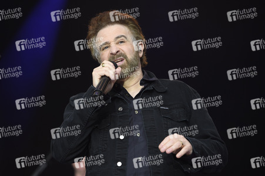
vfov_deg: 8.1
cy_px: 88
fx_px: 1250
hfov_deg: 12.1
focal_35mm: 170
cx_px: 132
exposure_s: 1/500
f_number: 5
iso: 800
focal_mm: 170
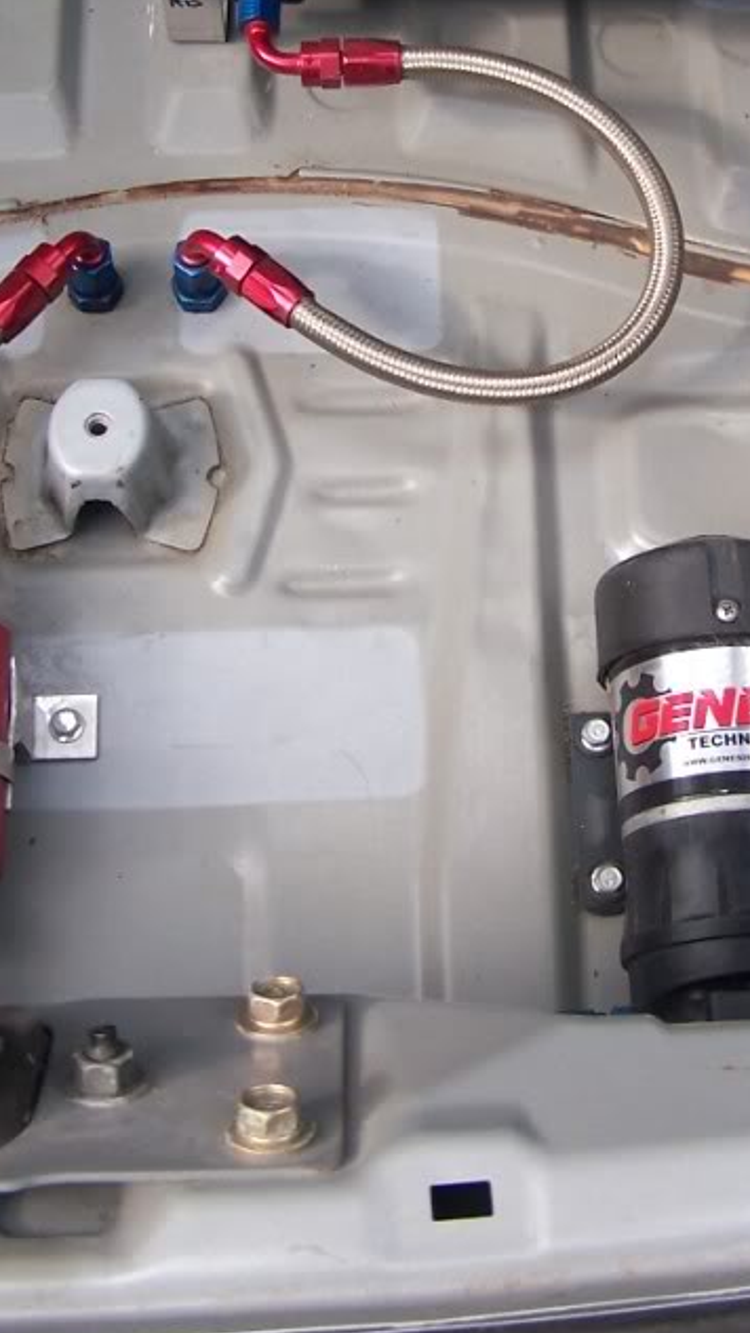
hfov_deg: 18.0
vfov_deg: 31.1
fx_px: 2369
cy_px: 413
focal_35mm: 67
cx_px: 470
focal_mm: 6.3
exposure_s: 1/125
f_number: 2.8
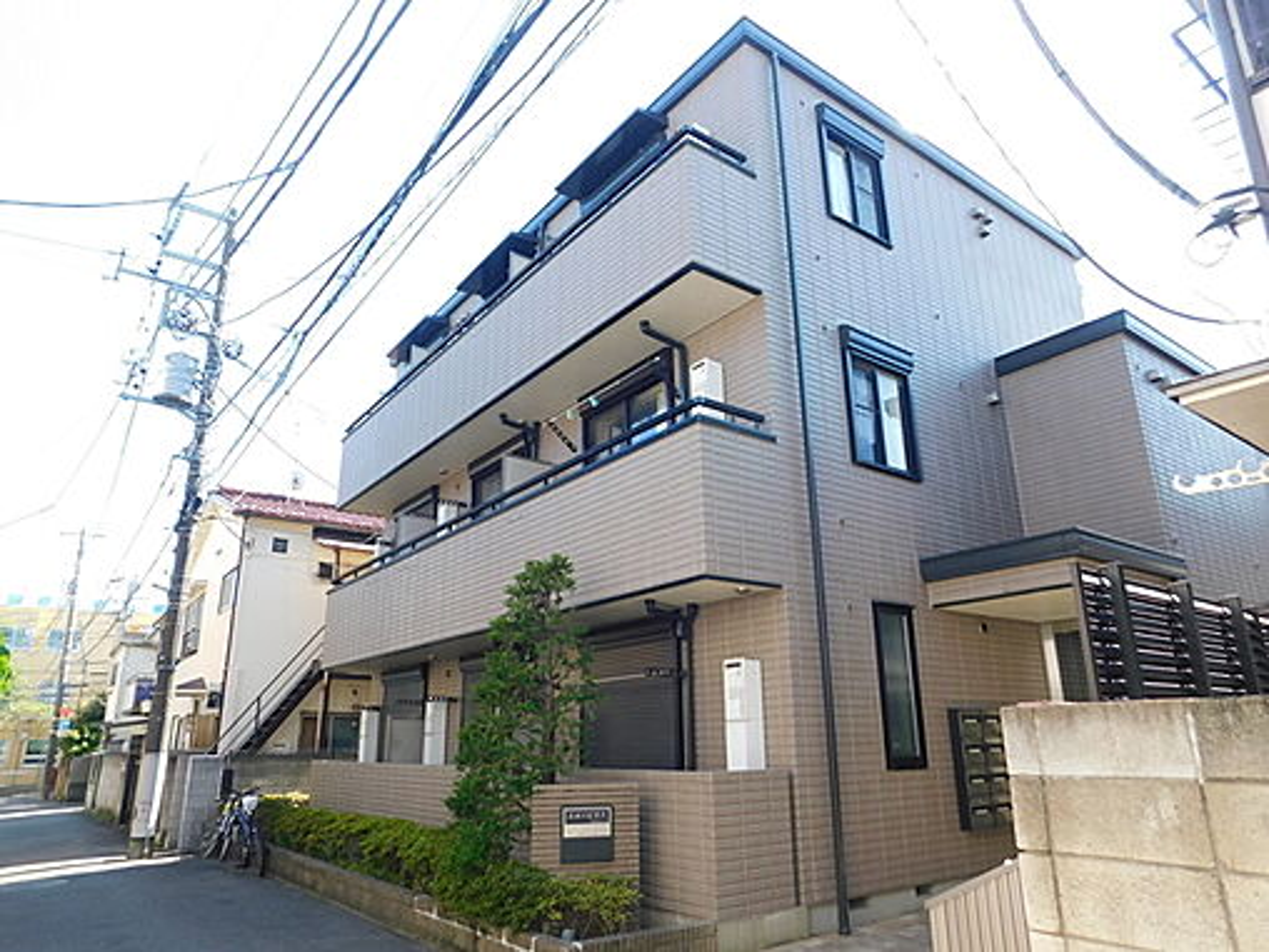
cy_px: 476
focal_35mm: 23
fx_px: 843
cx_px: 634
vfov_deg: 58.9
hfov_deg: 73.9
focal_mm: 4
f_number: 3
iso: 125
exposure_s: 1/250
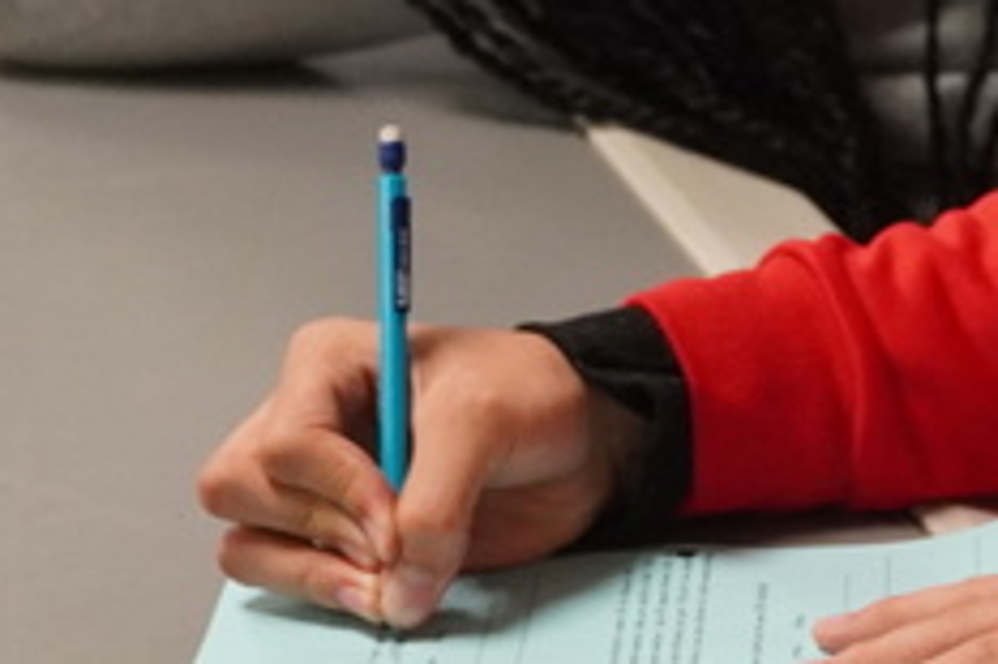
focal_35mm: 191
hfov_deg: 10.7
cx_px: 1002
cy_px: 255
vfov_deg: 7.2
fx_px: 5297
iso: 2000
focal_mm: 29
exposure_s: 1/160
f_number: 4.5
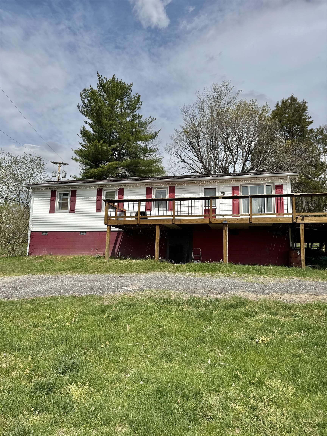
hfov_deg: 56.8
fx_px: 302
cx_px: 164
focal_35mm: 24
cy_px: 218
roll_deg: -1.2
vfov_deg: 71.6
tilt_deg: +8.8
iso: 80
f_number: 1.78
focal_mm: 6.76
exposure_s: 1/7937
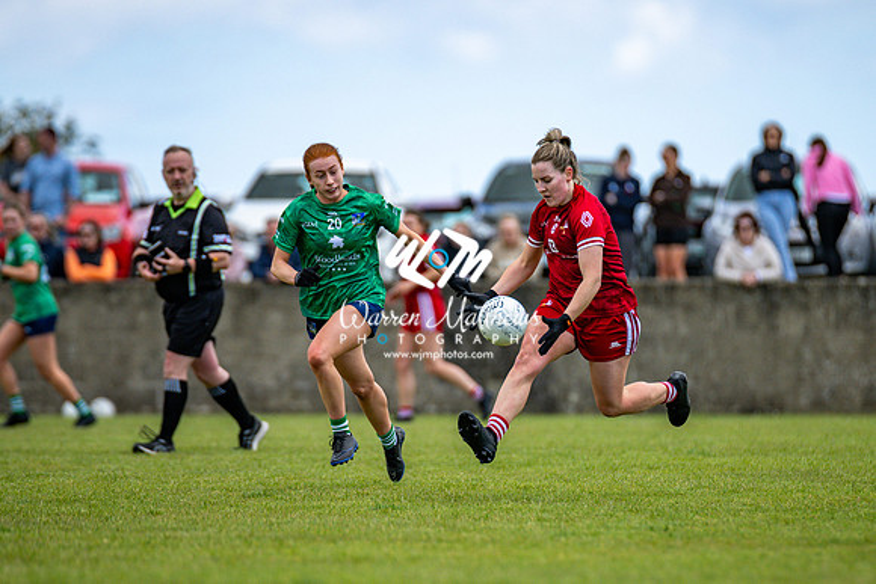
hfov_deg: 4.8
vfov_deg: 3.2
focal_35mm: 428
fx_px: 10411
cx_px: 495
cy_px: 364
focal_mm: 300
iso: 200
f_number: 2.8
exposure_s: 1/6400
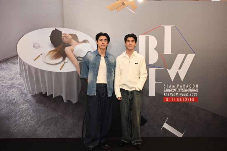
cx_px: 114
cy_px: 76
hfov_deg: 60.3
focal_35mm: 31
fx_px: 195
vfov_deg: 42.3
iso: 2000
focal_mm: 31
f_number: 4
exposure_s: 1/160
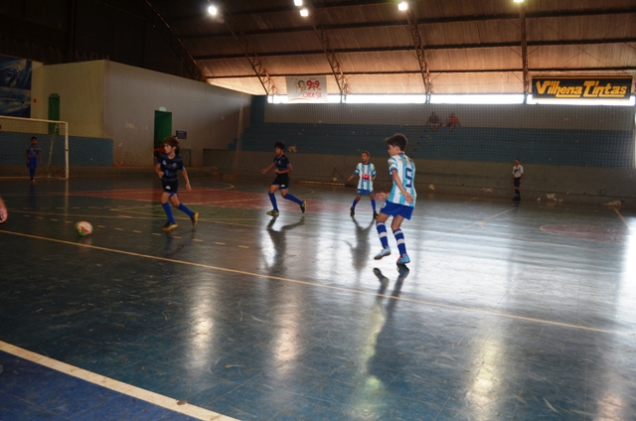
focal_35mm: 30
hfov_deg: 62.0
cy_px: 210
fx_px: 529
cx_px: 318
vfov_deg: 43.4
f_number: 3.8
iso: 250
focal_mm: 20
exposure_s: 1/125
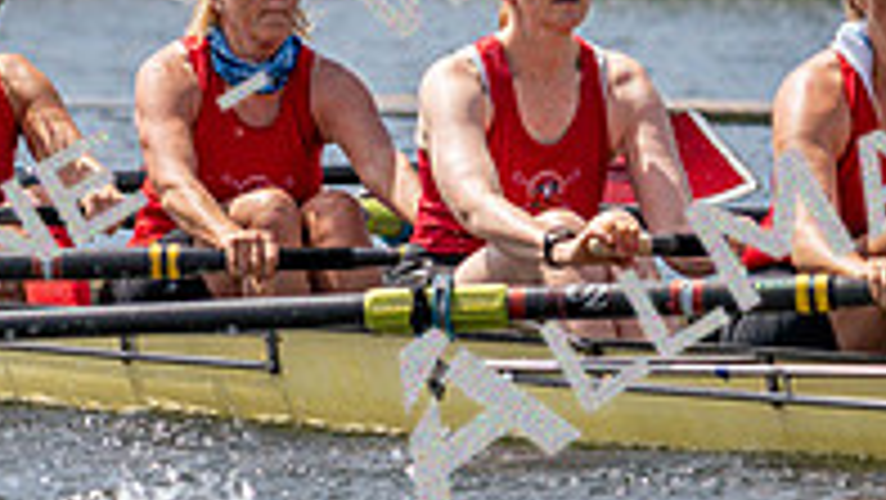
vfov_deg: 2.0
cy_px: 115
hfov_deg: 3.5
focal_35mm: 617
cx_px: 13
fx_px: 14501
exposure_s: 1/2000
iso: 250
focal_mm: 200
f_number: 5.6
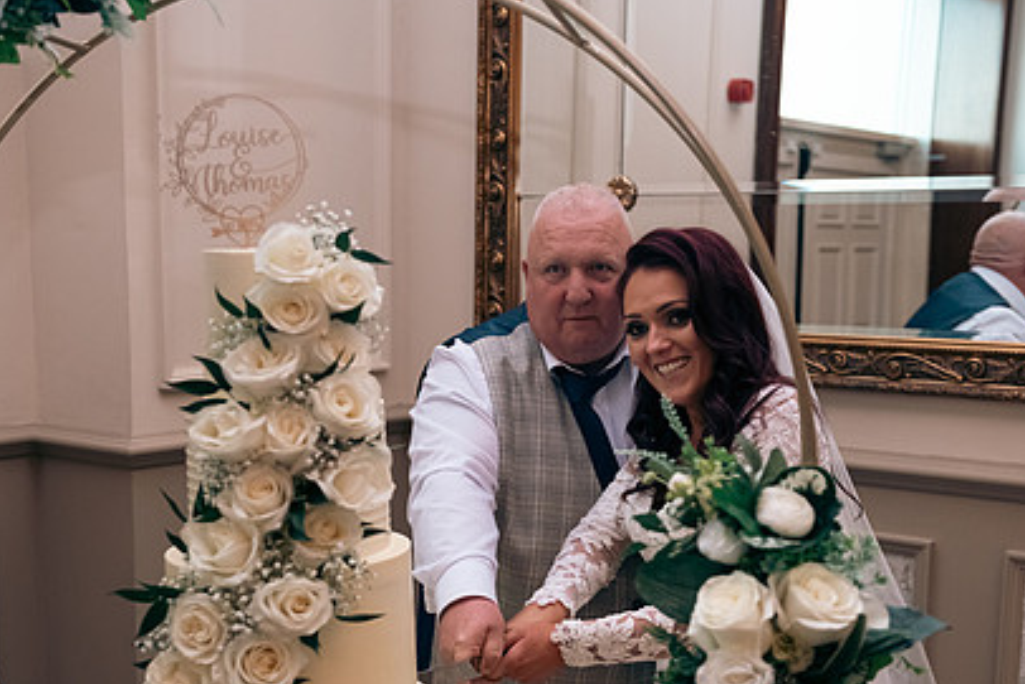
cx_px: 500
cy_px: 478
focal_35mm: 50
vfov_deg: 26.8
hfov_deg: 39.6
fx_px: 1424
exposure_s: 1/160
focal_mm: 35
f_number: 3.5
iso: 1000
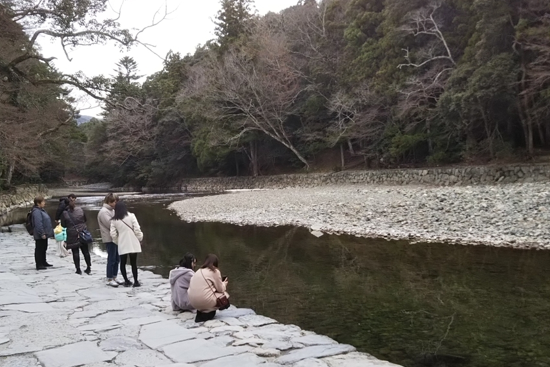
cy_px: 254
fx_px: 672
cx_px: 236
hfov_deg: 44.4
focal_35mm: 44
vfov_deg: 30.2
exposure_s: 1/120
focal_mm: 4
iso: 40
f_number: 2.2
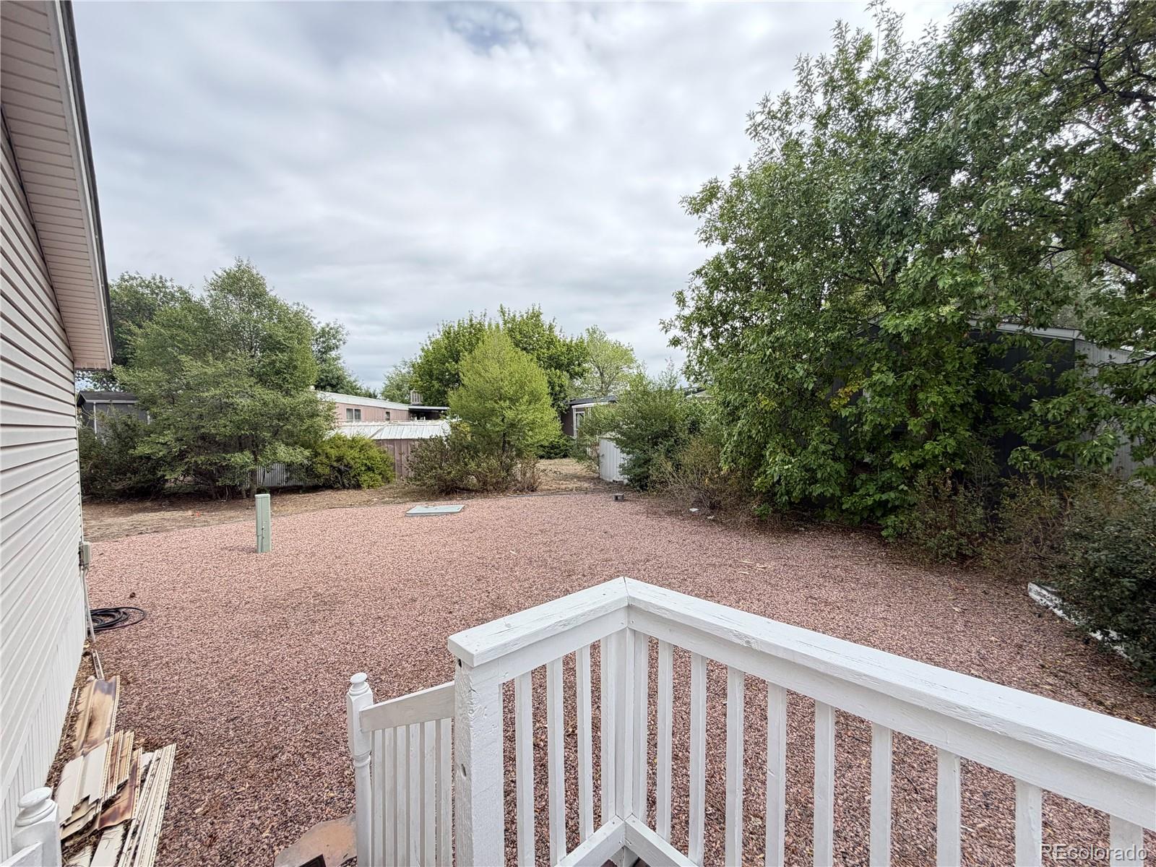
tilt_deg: -1.1
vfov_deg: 85.7
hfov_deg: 102.1
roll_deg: +1.5
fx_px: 468
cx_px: 578
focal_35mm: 14
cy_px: 434
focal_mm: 2.22
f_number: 2.2
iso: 50
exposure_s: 1/502
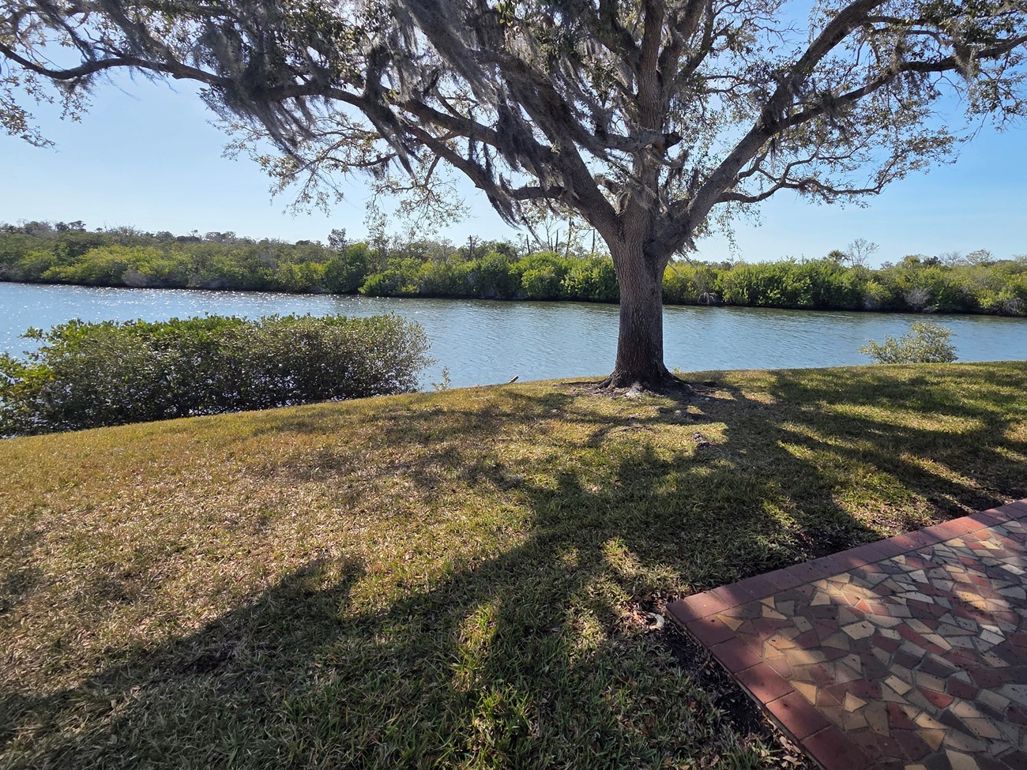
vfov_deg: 76.9
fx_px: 475
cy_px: 297
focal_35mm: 16
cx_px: 592
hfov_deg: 93.8
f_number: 2.2
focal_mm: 2.2
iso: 50
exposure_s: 1/2128
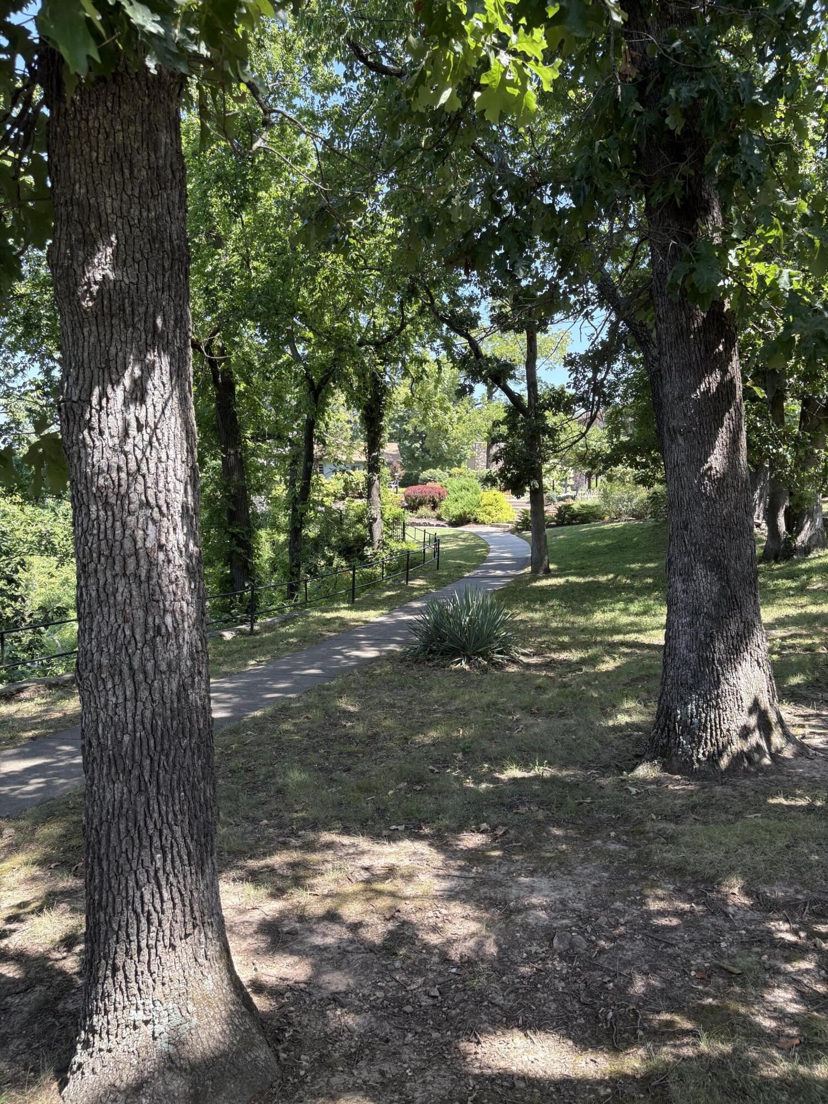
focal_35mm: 26
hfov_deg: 53.1
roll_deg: -2.0
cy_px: 552
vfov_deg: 67.3
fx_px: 829
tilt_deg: -4.4
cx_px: 414
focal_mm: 5.96
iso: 64
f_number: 1.6
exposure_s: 1/468
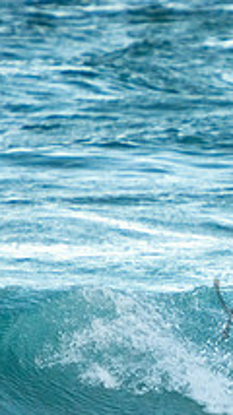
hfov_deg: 0.9
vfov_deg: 1.6
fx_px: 15303
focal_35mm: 1390
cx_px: 414
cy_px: 292
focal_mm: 320
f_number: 5.6
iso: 1000
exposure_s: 1/1000
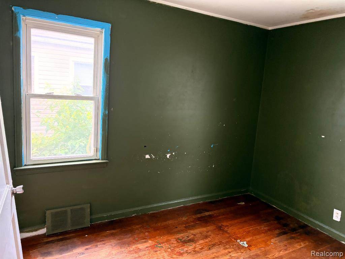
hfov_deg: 67.3
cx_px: 172
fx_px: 259
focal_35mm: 26
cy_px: 130
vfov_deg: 53.1
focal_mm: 5.96
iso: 400
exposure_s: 1/60
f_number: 1.6
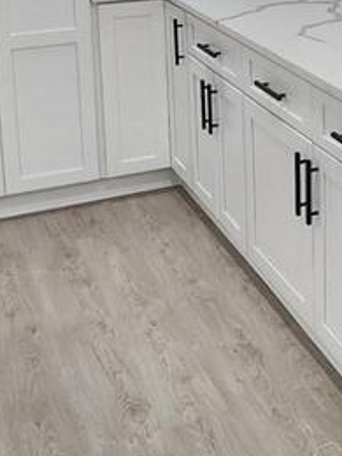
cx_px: 330
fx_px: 790
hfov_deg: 23.5
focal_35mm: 60
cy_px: -12
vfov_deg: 29.8
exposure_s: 1/60
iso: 100
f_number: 2.2
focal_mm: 2.2
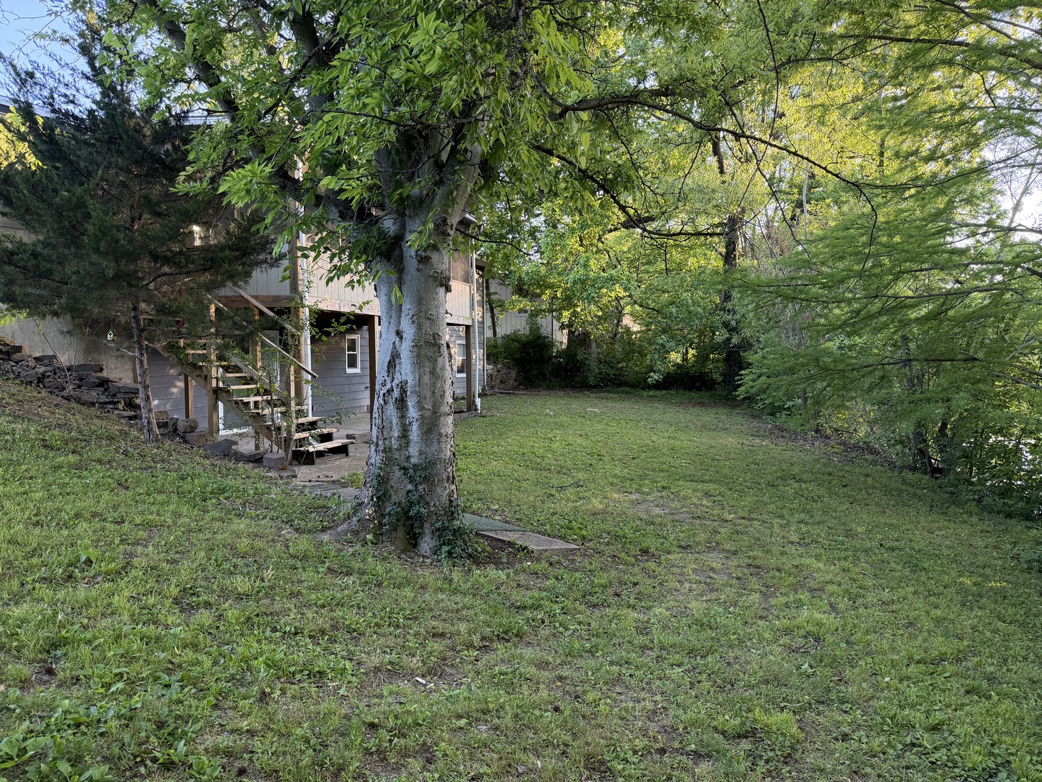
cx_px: 521
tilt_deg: -3.2
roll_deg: +0.4
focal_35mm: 24
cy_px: 391
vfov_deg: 56.8
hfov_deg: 71.6
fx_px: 722
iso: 200
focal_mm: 6.76
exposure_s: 1/142
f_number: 1.78
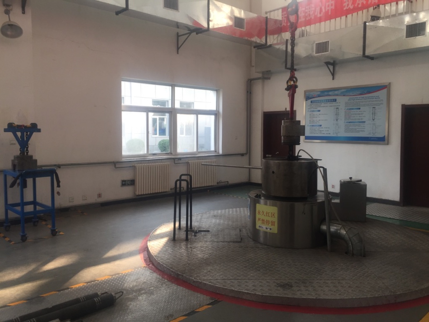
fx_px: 359
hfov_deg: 61.7
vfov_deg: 48.2
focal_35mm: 29
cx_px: 214
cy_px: 161
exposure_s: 1/100
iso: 40
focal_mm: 4.15
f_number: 2.2
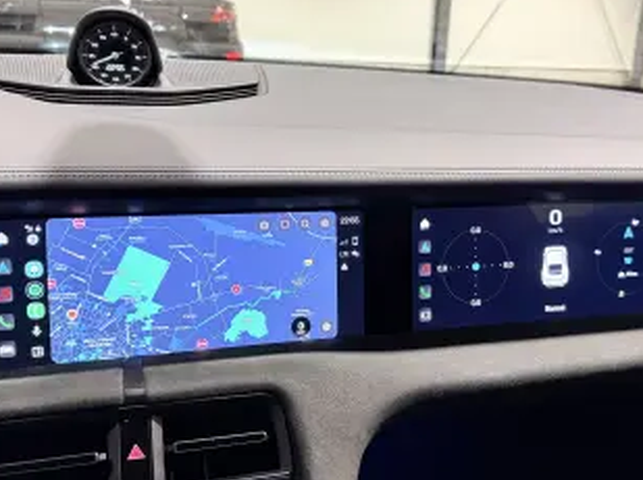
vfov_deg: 49.6
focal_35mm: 28
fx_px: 520
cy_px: 229
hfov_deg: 63.3
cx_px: 360
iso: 400
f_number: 1.78
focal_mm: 6.76
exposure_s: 1/59
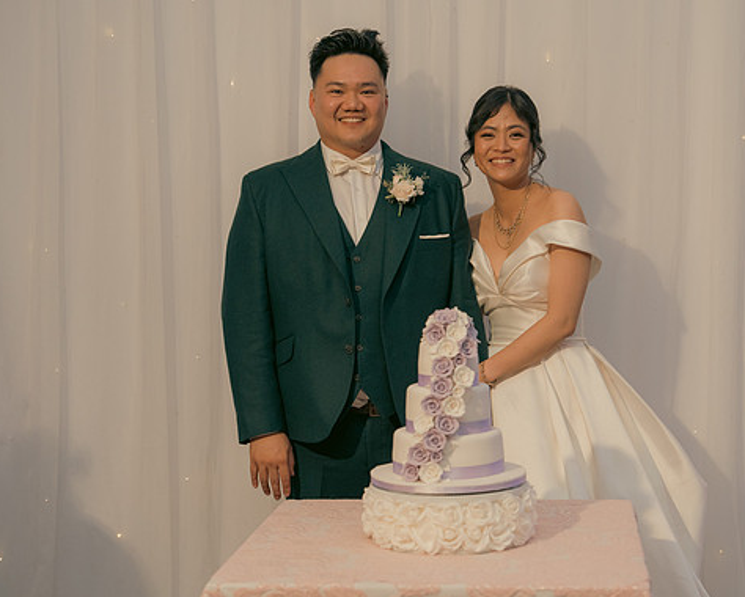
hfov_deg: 27.1
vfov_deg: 21.9
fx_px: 1545
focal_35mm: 70
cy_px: 301
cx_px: 421
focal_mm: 61
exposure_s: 1/160
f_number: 3.5
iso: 2000
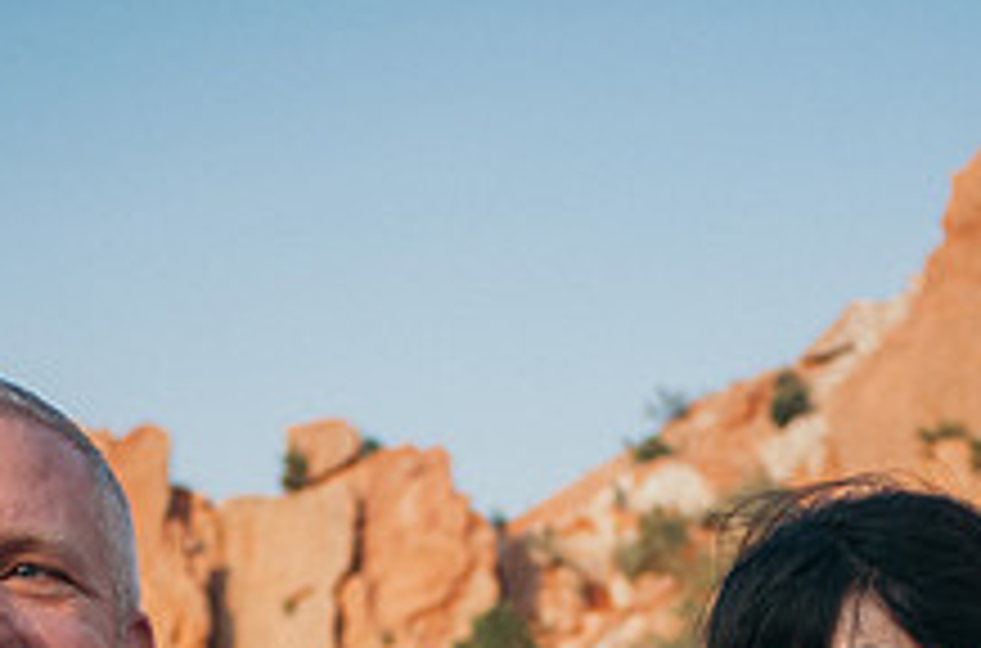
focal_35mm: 79
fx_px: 2147
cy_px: 799
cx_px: 533
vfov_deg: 16.4
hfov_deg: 25.7
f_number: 2.8
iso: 1000
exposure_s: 1/8000
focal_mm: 28
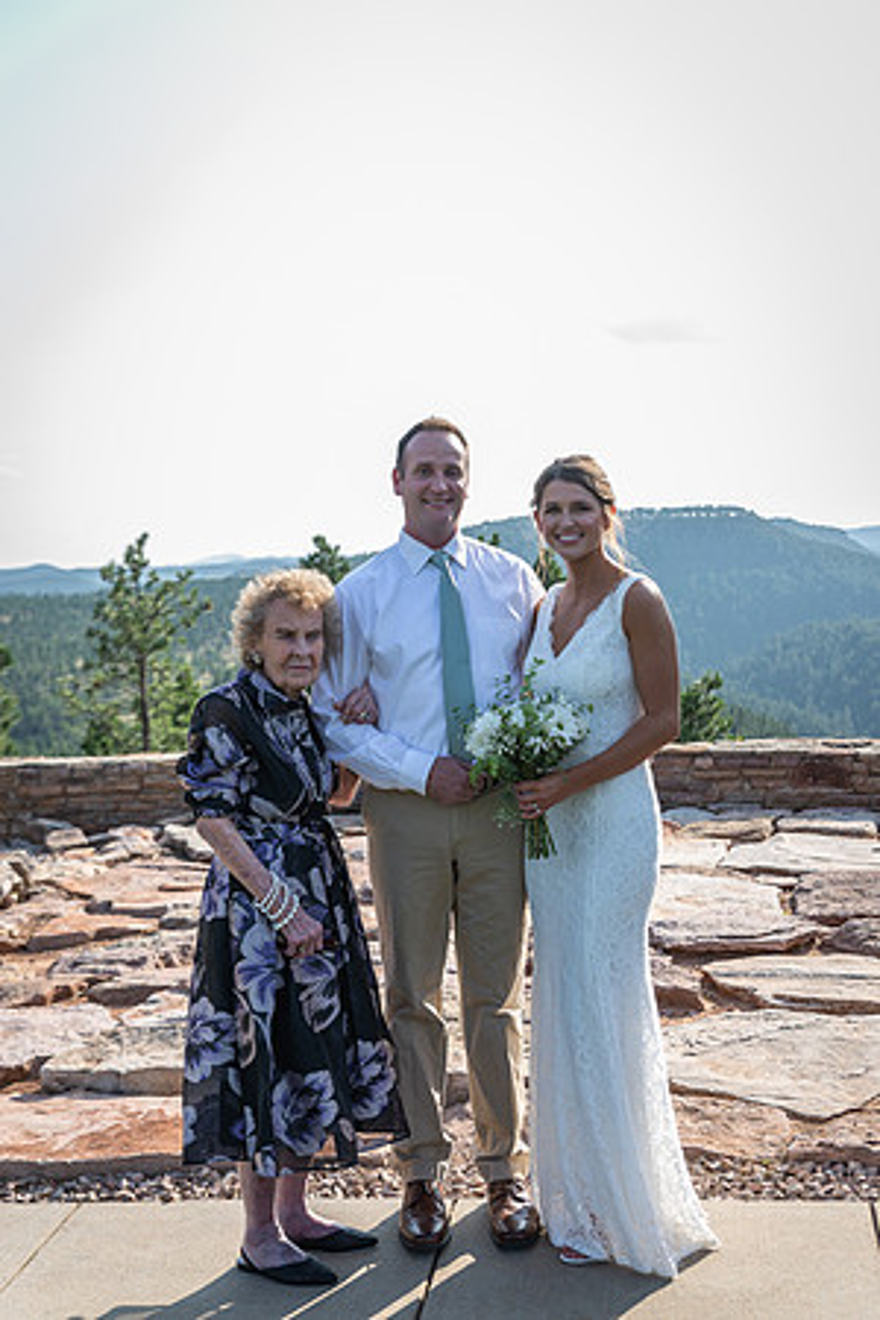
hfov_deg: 31.9
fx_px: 1540
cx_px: 440
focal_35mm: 42
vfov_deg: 46.4
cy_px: 660
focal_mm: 42
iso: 125
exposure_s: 1/400
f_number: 3.5
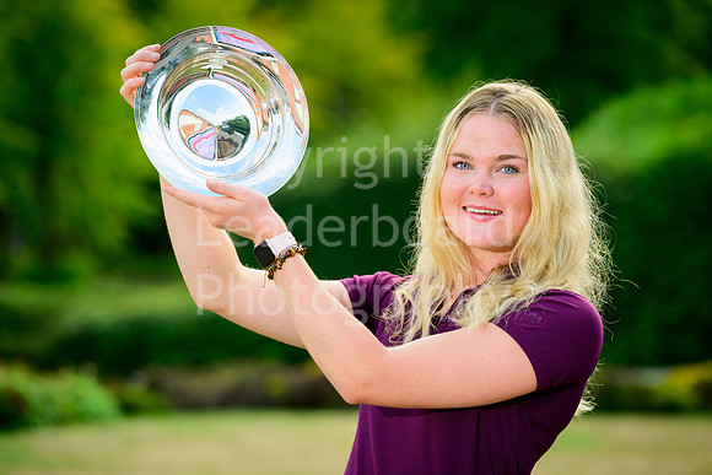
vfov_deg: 9.5
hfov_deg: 14.2
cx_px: 356
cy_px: 238
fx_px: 2868
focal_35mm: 145
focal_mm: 145
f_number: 4
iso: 160
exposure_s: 1/200
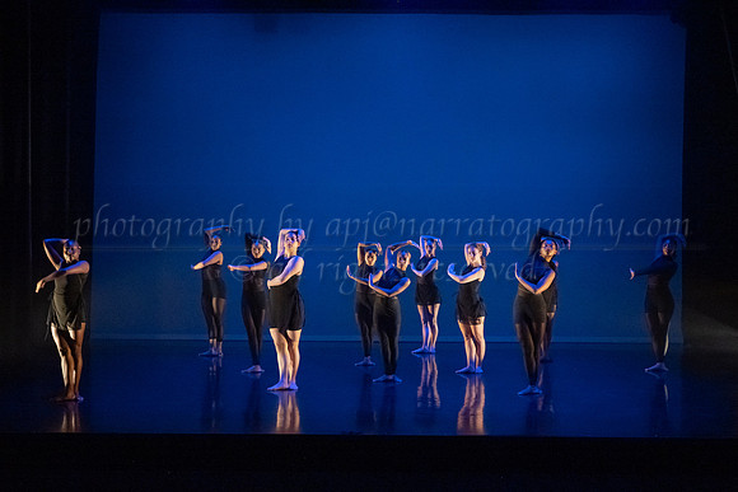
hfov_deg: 32.4
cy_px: 267
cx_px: 401
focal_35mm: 62
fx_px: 1270
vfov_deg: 21.9
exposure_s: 1/320
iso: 4000
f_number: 3.2
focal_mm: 57
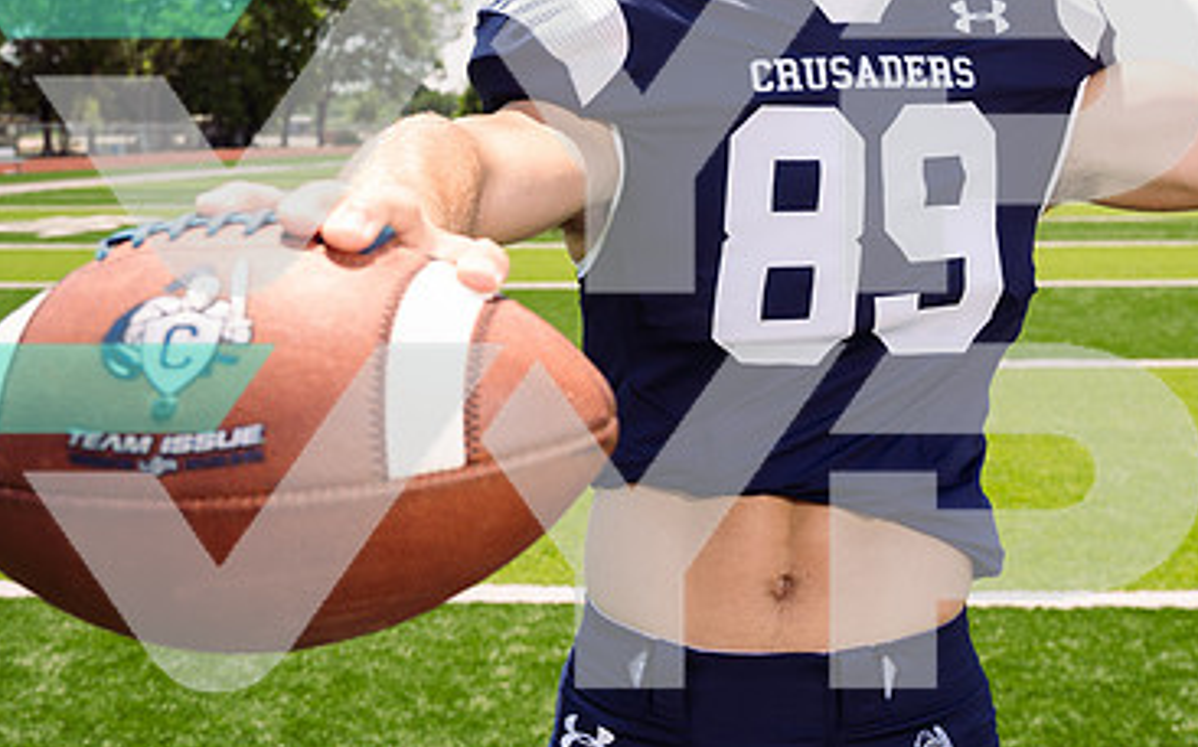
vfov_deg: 25.3
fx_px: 1632
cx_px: 777
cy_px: 122
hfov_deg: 39.9
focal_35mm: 50
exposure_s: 1/250
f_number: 5.6
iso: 50
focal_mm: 31
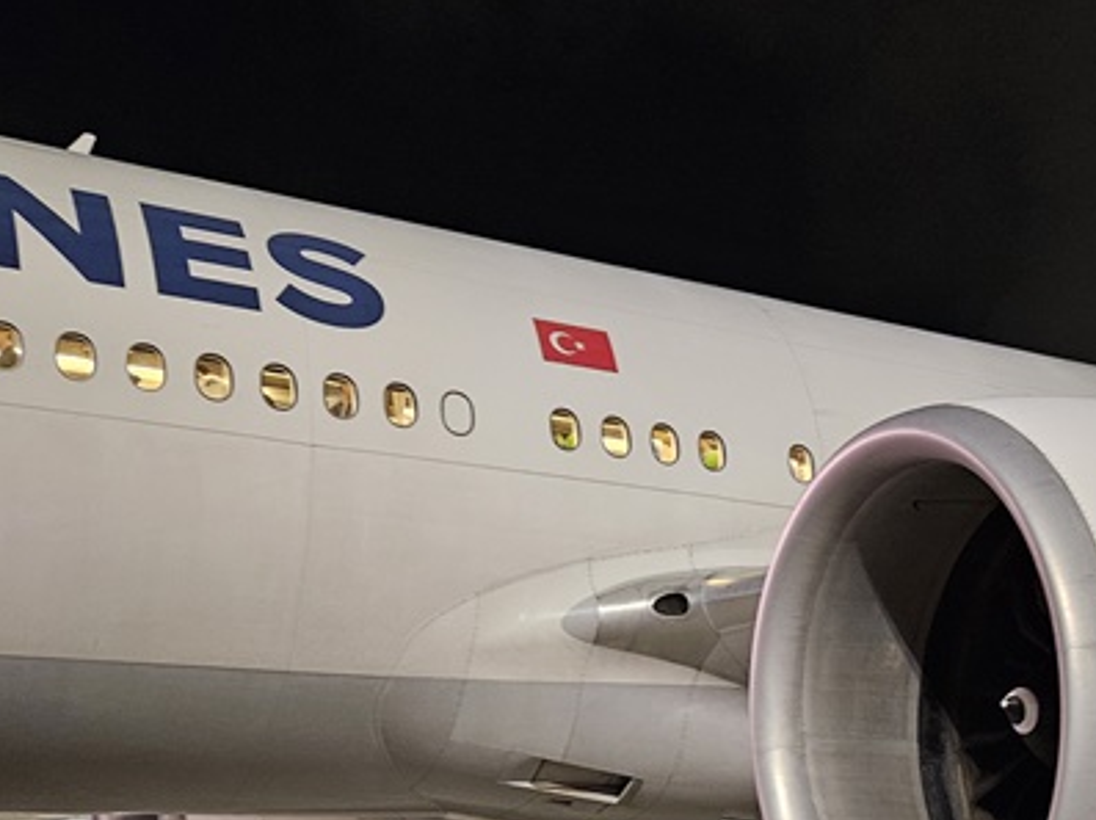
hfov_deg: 32.1
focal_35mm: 58
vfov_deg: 24.6
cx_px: 928
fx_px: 1835
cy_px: 715
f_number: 1.8
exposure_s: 1/24
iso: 640
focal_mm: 5.4
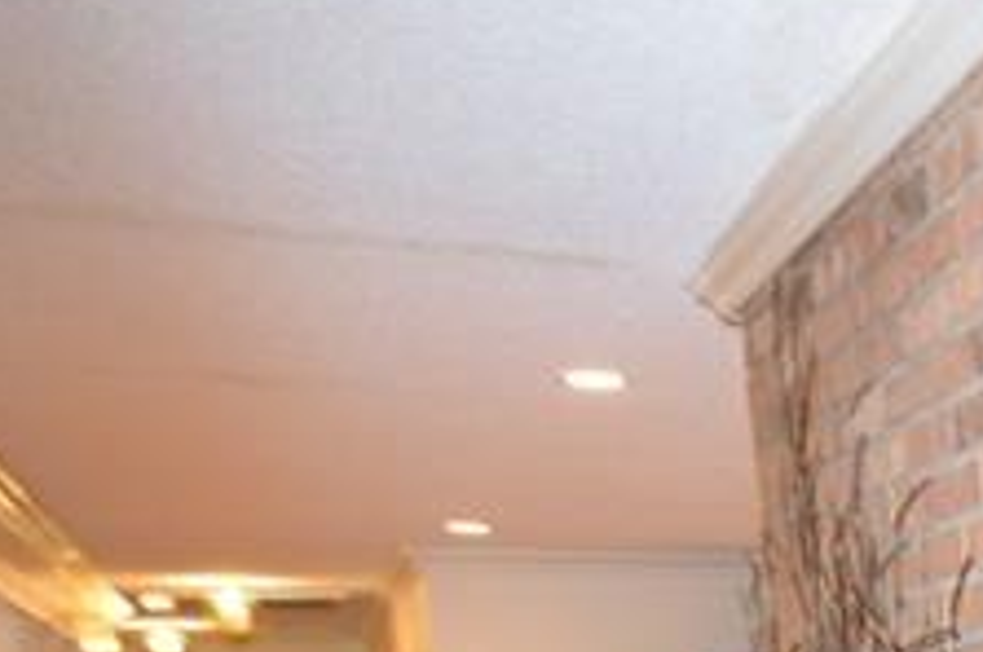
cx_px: 1737
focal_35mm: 69
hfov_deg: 20.9
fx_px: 1881
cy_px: 1018
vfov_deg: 17.4
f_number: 3.5
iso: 720
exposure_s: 1/60
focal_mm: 10
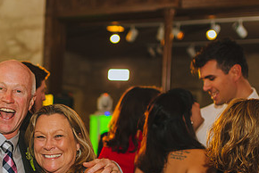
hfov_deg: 26.3
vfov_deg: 17.8
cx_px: 66
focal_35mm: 76
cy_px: 148
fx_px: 547
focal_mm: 35
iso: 640
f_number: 2
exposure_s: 1/200
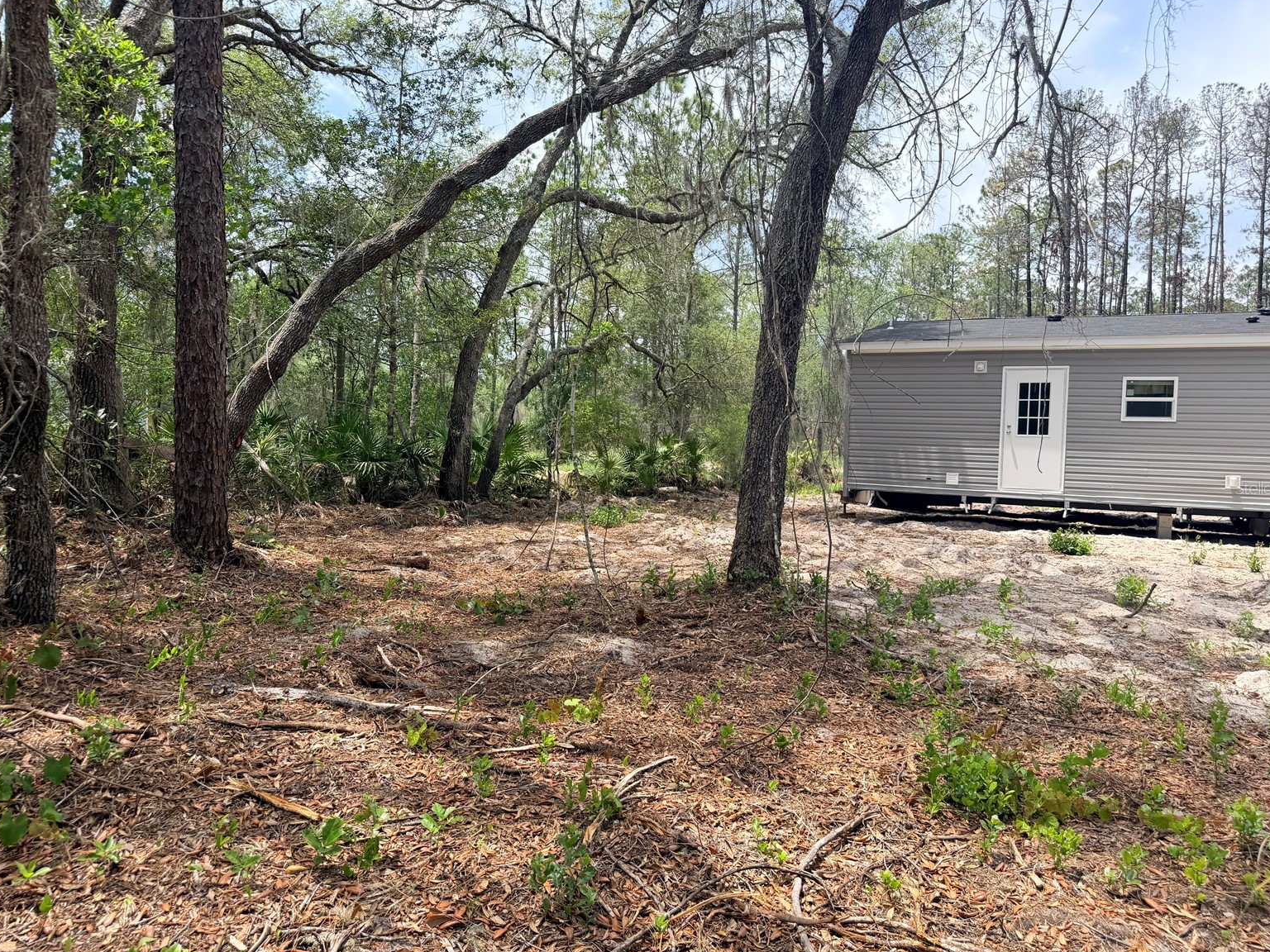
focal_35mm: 25
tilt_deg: -2.0
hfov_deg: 69.4
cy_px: 488
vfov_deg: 54.9
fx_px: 917
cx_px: 652
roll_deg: -2.0
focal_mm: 6.76
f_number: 1.78
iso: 100
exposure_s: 1/2445
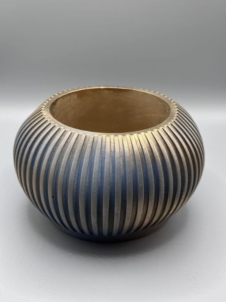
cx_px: 113
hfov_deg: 30.3
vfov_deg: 39.7
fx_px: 418
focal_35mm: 48
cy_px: 151
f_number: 1.78
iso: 80
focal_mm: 6.86
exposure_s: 1/170
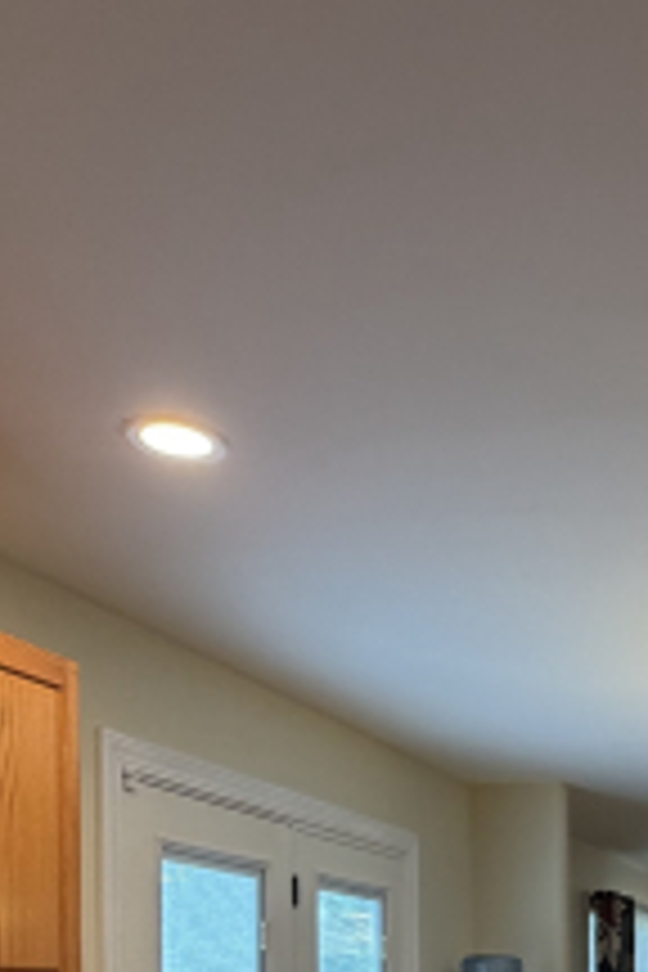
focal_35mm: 45
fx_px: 1215
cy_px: 1017
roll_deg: +0.8
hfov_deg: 27.2
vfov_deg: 37.8
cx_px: 727
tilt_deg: -0.5
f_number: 2.2
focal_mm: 2.22
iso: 200
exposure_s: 1/60
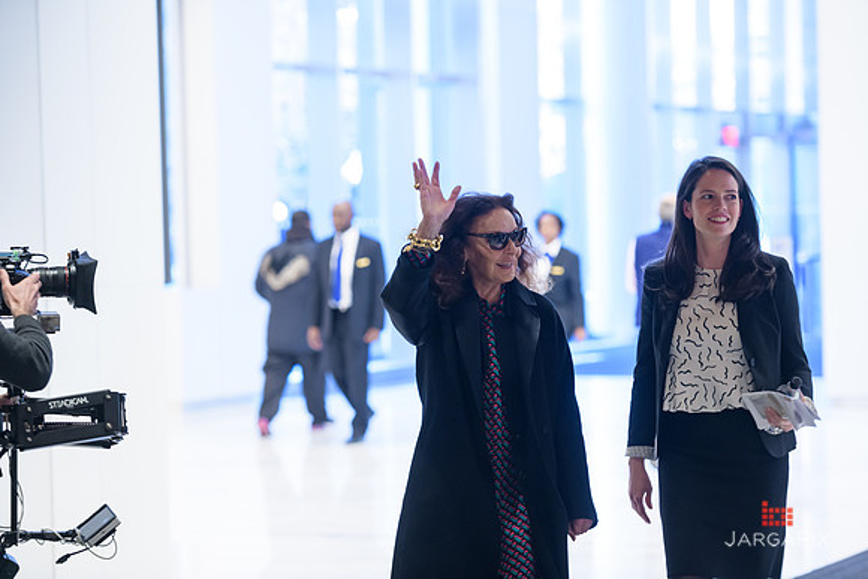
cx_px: 434
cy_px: 290
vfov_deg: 11.8
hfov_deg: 17.6
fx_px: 2797
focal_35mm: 116
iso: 1250
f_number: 3.2
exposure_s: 1/125
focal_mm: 116
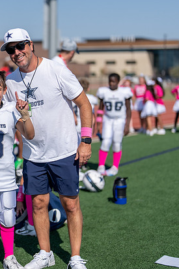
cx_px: 19
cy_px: 113
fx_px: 656
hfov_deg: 15.4
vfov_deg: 23.1
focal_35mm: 88
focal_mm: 50
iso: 100
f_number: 1.2
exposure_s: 1/16000
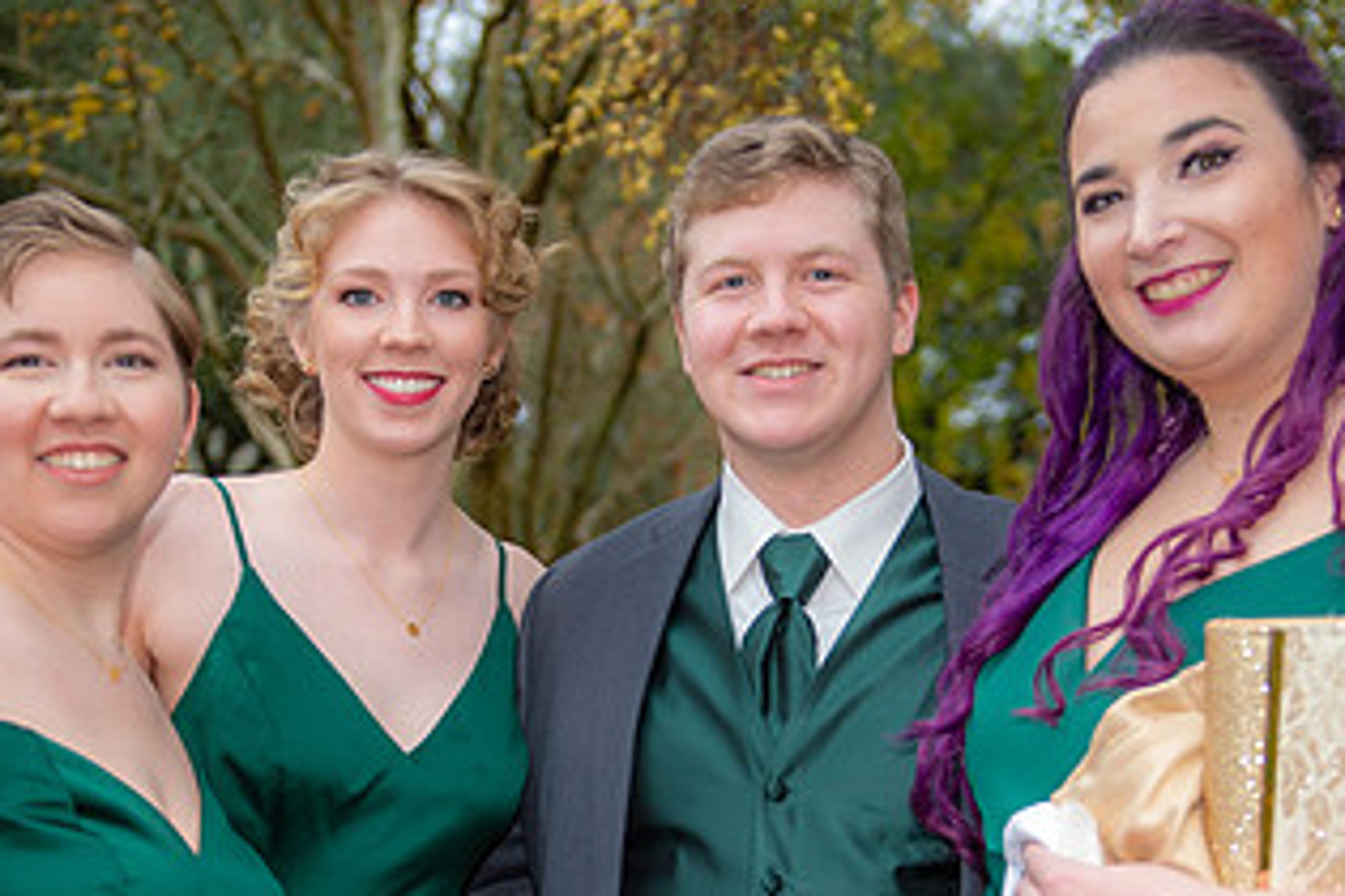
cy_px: 700
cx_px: 615
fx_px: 2615
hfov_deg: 28.8
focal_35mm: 70
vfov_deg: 19.3
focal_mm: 38
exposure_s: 1/500
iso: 320
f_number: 2.8
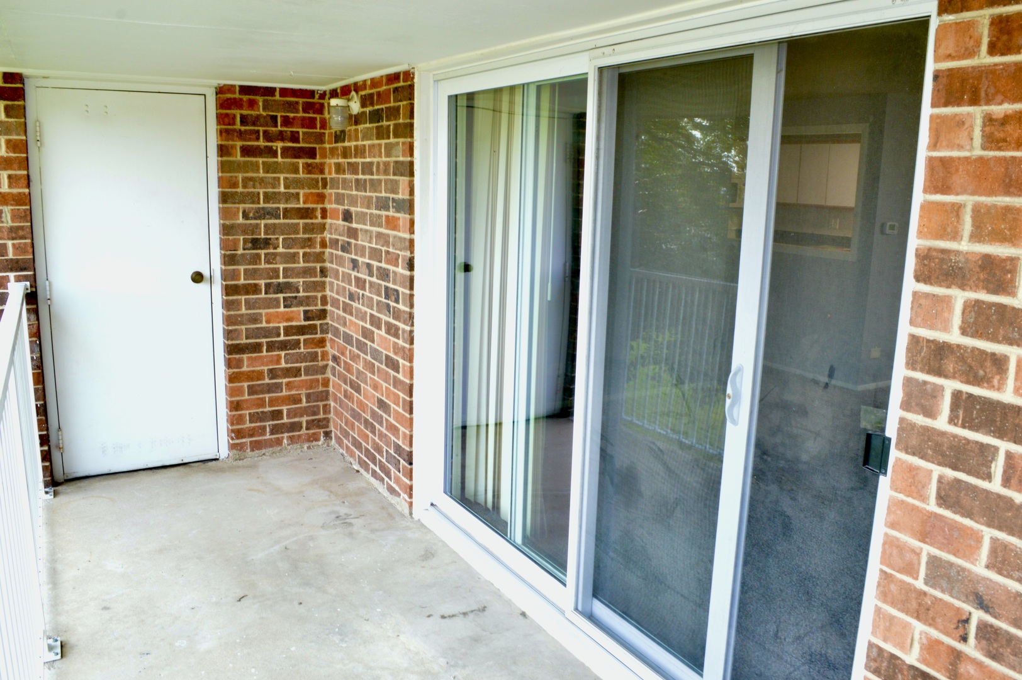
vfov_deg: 47.9
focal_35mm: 27
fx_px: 766
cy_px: 340
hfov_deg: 67.4
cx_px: 511
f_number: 13
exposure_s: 1/15
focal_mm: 18
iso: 800
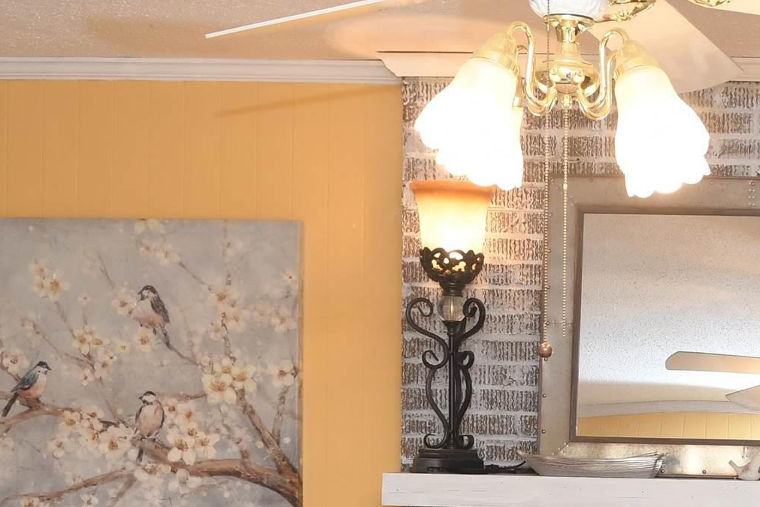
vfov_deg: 17.1
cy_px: 545
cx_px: 954
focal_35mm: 78
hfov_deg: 23.5
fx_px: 1636
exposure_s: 1/60
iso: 400
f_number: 4.5
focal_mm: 17
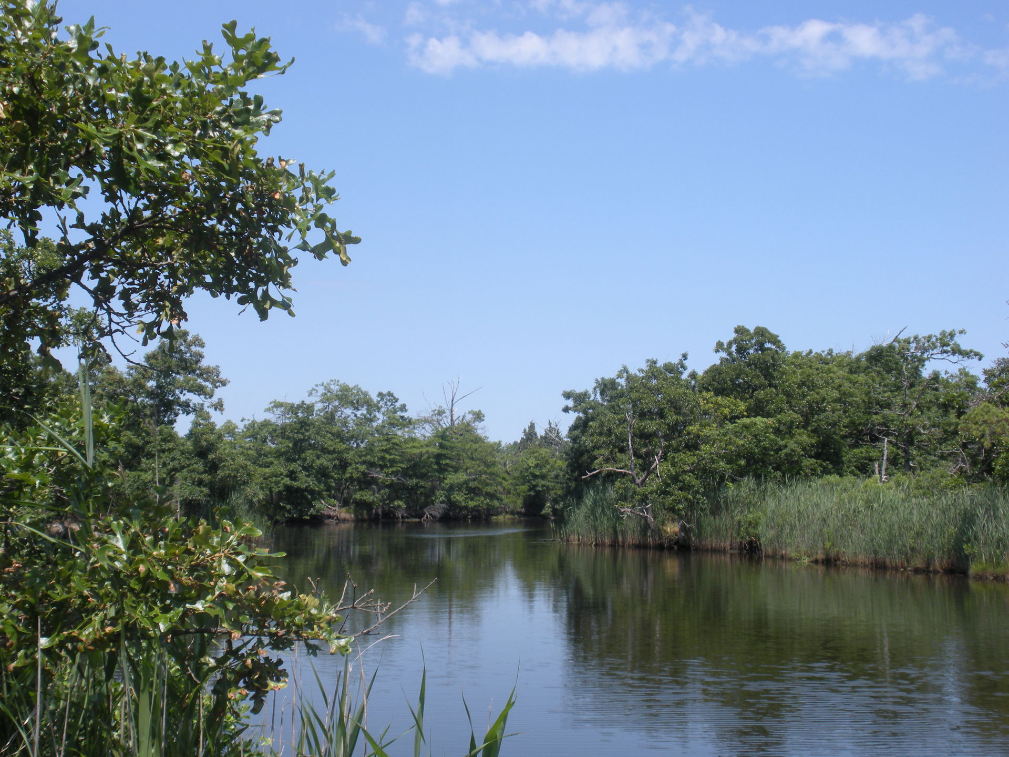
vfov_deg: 28.0
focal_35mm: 52
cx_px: 504
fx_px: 1516
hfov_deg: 36.8
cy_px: 378
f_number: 4.4
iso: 64
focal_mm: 9.1
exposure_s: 1/344
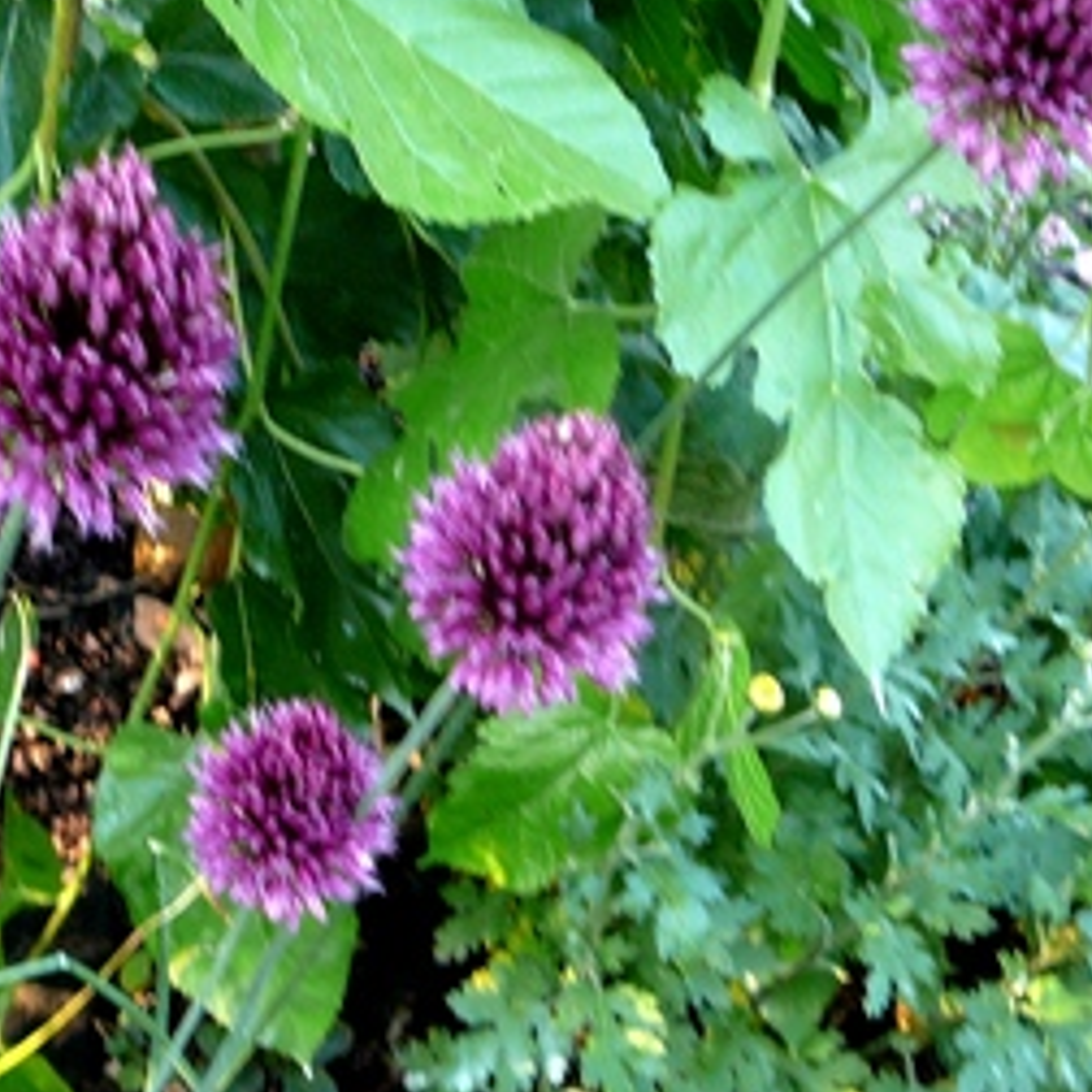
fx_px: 1927
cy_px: 472
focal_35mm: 54
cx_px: 186
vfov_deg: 31.6
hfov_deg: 30.7
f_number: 2.8
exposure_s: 1/30
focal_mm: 5.2
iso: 100
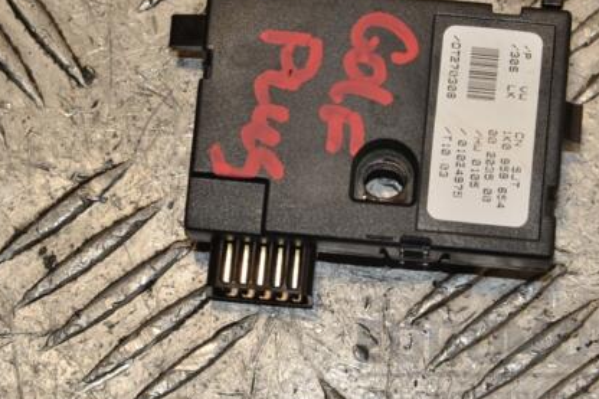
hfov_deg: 10.3
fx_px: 3310
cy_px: 150
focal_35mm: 199
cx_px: 330
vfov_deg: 6.9
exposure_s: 1/200
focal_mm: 92
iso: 800
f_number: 11
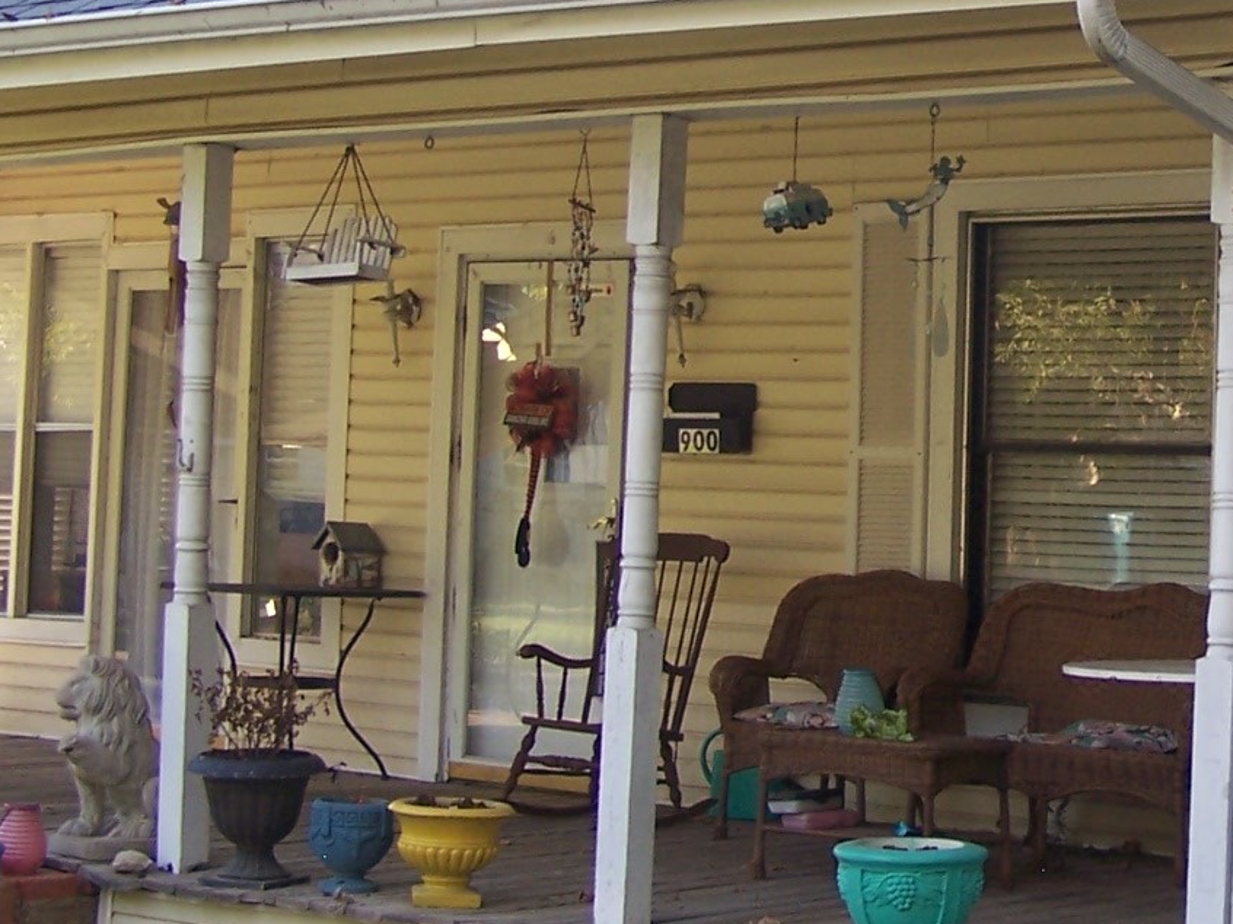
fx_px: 3276
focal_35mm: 92
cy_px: 160
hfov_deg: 20.4
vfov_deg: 15.9
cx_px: 1325
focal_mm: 6.3
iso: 80
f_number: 2.8
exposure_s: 1/100
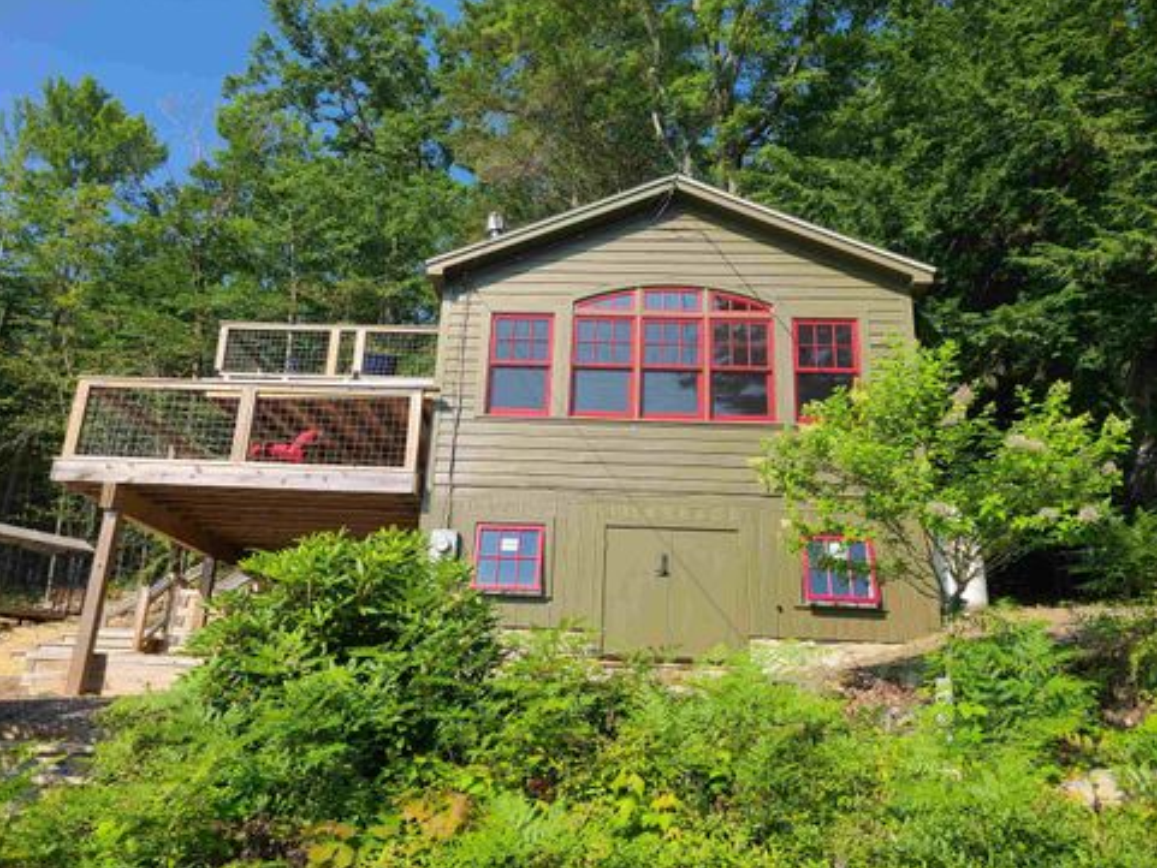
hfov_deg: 65.3
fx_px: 903
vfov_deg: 51.4
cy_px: 424
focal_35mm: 27
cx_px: 592
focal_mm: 5.4
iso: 40
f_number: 1.8
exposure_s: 1/1899
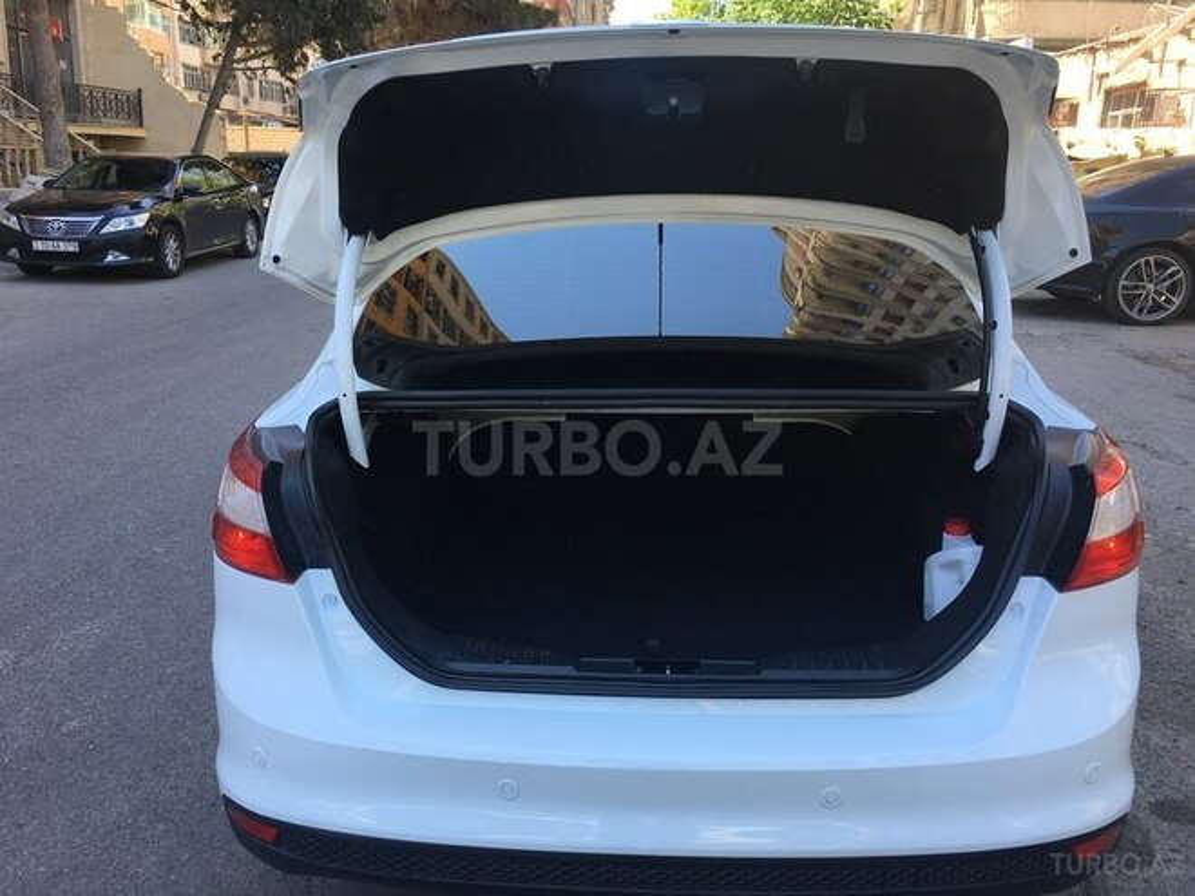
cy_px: 448
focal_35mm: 29
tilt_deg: -15.5
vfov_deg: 48.2
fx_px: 1001
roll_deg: -1.7
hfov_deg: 61.7
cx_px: 598
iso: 25
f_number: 2.2
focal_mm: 4.15
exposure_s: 1/278
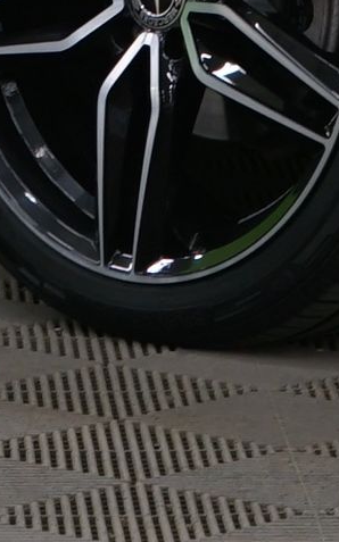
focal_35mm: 404
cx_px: 60
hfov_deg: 3.2
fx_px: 5974
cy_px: -567
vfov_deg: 5.1
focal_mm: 48
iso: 400
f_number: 5
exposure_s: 1/10
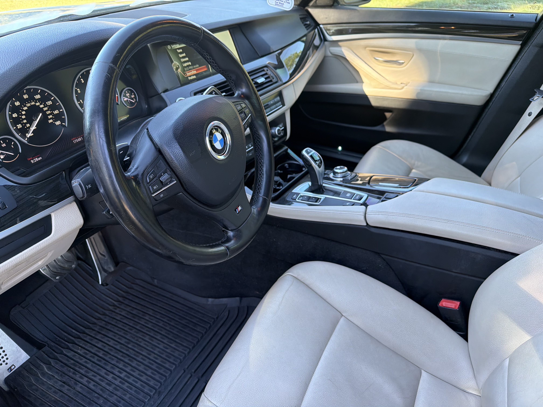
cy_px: 204
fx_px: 376
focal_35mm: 24
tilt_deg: -30.2
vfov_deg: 56.8
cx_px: 272
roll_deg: -5.0
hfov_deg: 71.6
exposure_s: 1/124
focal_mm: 6.76
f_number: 1.78
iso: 160
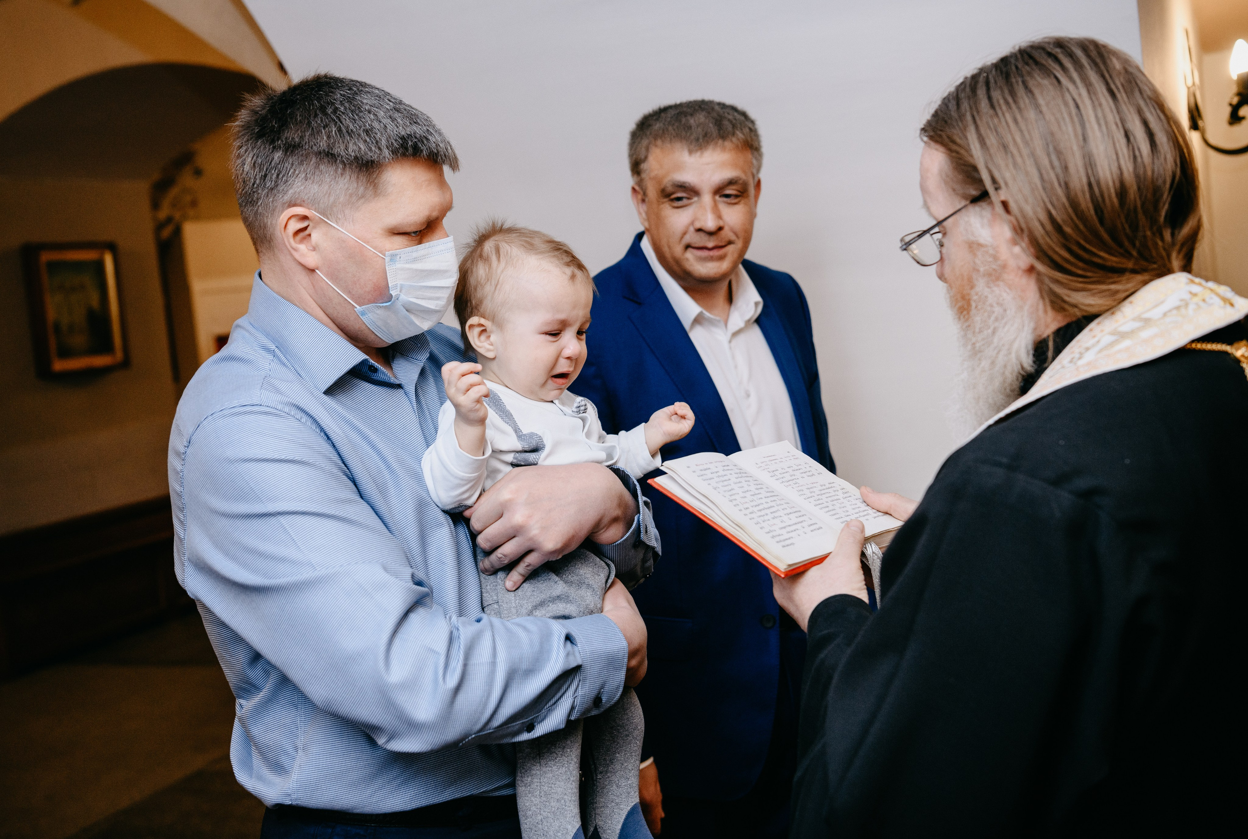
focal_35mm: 44
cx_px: 565
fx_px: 1517
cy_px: 384
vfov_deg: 30.9
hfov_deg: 44.7
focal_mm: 40
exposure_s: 1/160
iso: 640
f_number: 3.5
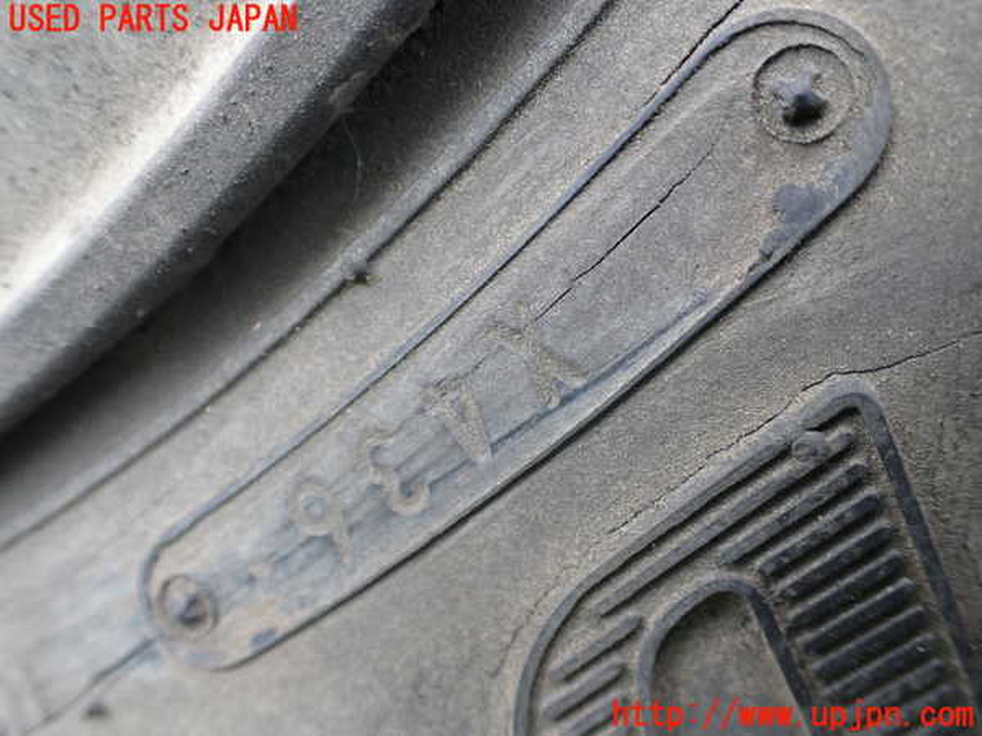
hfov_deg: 60.0
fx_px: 851
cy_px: 368
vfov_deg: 46.8
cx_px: 491
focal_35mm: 30
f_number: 2.3
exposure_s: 1/125
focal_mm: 5.4
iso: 200
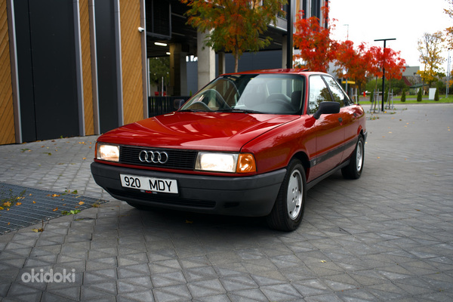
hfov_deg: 55.8
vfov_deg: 38.9
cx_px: 226
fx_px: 428
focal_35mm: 34
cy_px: 151
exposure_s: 1/60
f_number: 4
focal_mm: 34
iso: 250
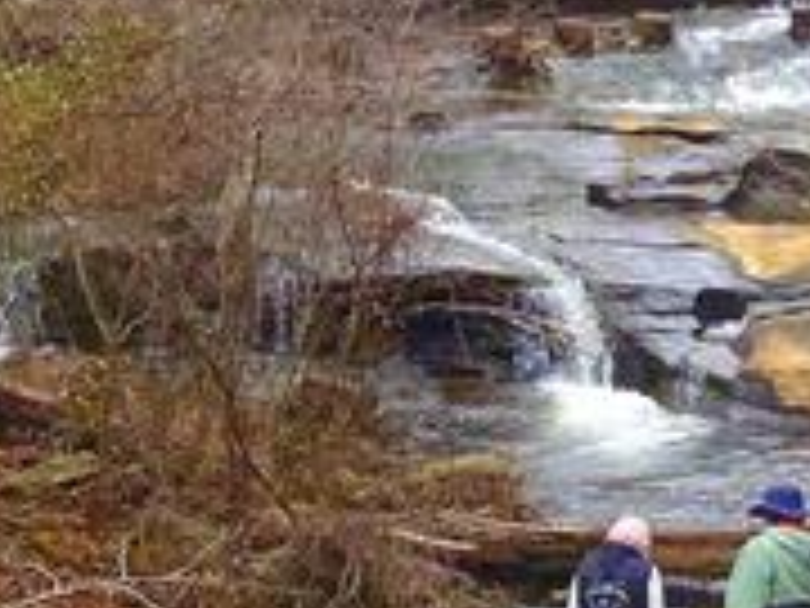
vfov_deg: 9.9
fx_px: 3510
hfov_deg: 13.0
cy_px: 243
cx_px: 785
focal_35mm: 150
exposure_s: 1/125
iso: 400
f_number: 4.7
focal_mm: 7.28
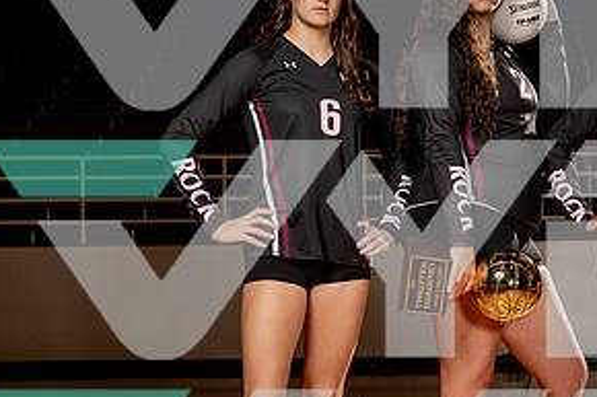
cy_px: 250
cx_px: 506
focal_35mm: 96
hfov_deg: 20.9
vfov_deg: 14.2
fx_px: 1591
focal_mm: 48
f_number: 5.6
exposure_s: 1/250
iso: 100
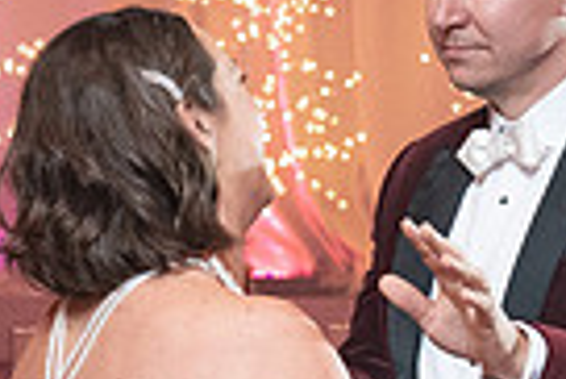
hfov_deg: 8.1
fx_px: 3998
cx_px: 213
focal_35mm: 254
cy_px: 354
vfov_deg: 5.4
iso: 4000
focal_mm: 46
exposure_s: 1/125
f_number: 4
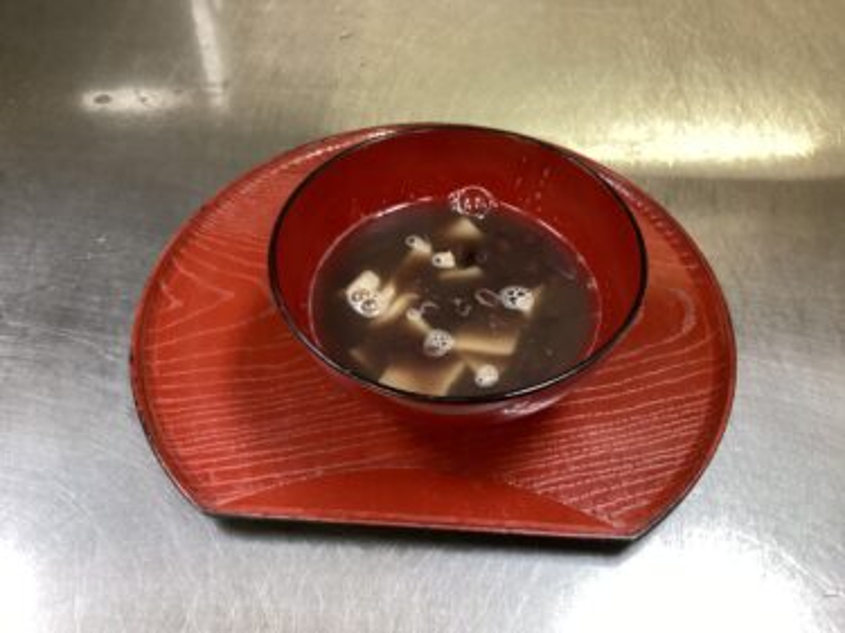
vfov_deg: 45.4
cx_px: 422
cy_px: 316
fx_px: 756
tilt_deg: -51.9
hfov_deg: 58.4
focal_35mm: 31
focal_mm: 3.3
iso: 250
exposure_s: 1/60
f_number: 2.4
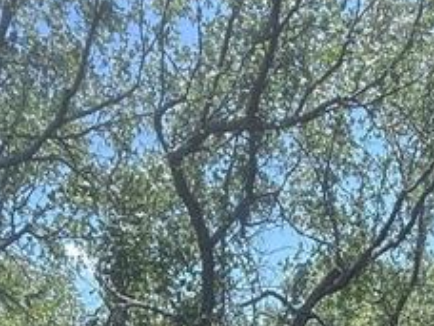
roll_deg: +2.6
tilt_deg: -12.0
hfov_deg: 30.4
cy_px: 703
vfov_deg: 16.1
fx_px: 790
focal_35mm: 63
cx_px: 303
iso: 50
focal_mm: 2.22
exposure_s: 1/328
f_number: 2.2
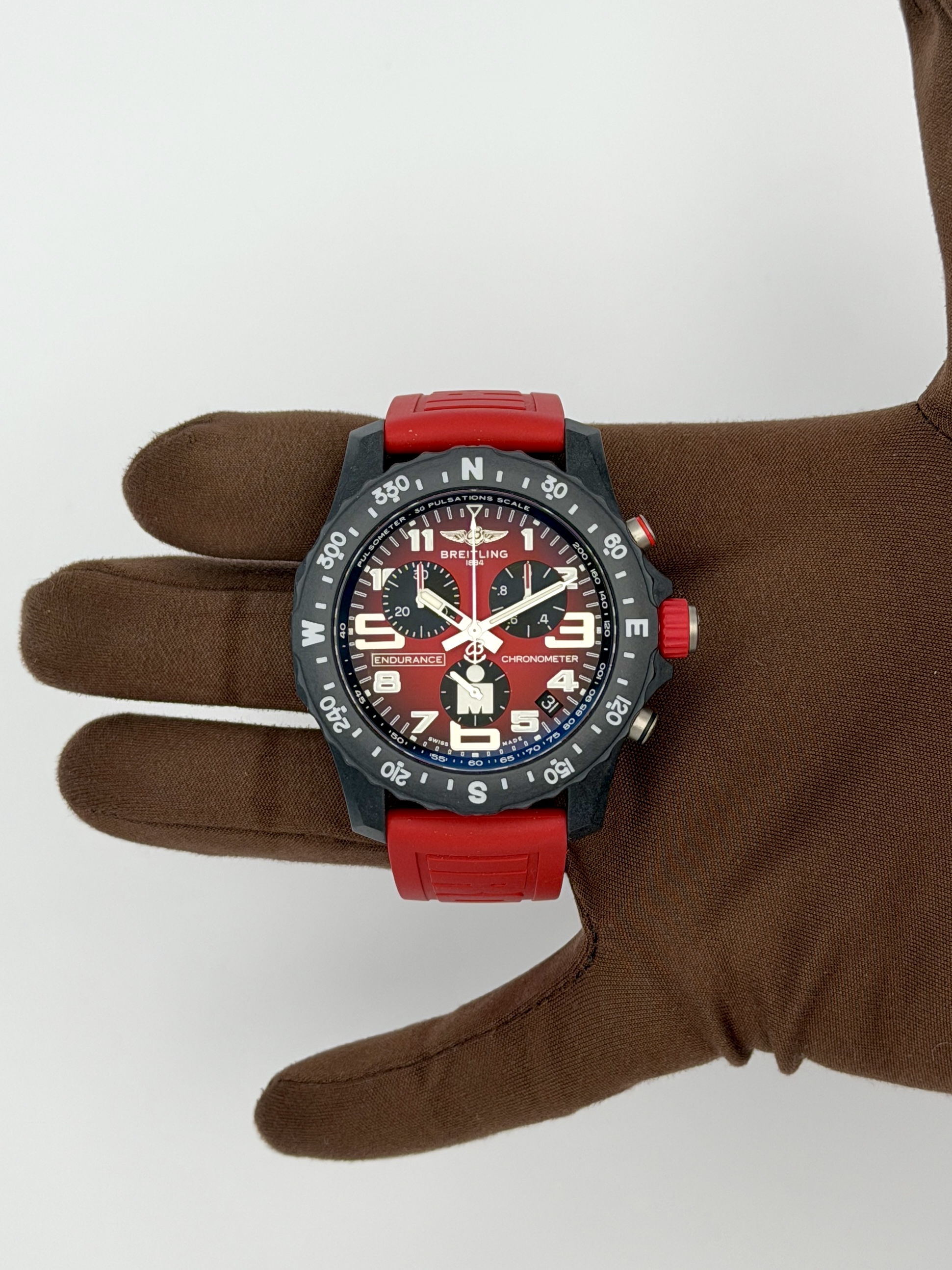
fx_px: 1760
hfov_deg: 30.3
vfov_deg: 39.7
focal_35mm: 48
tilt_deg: -85.5
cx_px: 476
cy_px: 635
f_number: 1.78
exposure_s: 1/503
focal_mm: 6.76
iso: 64
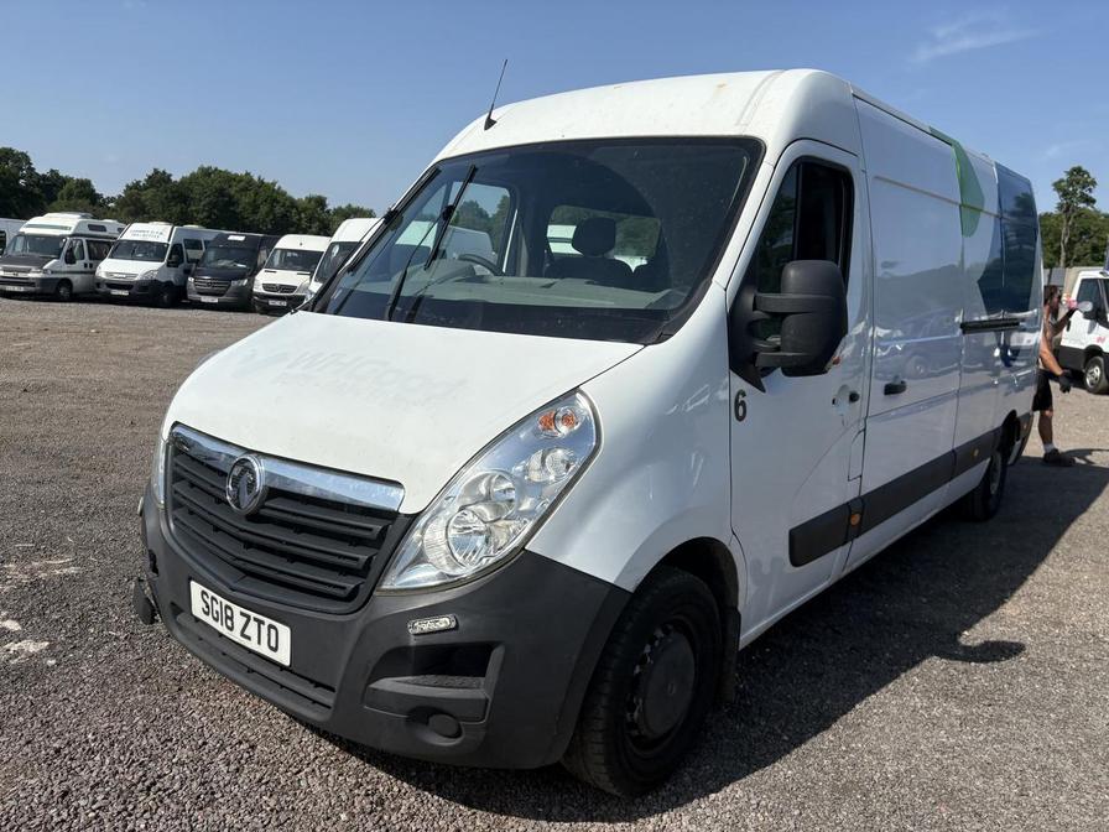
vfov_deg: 53.1
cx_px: 554
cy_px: 416
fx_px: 833
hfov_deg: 67.3
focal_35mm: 26
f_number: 1.6
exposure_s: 1/6993
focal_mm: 5.96
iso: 50
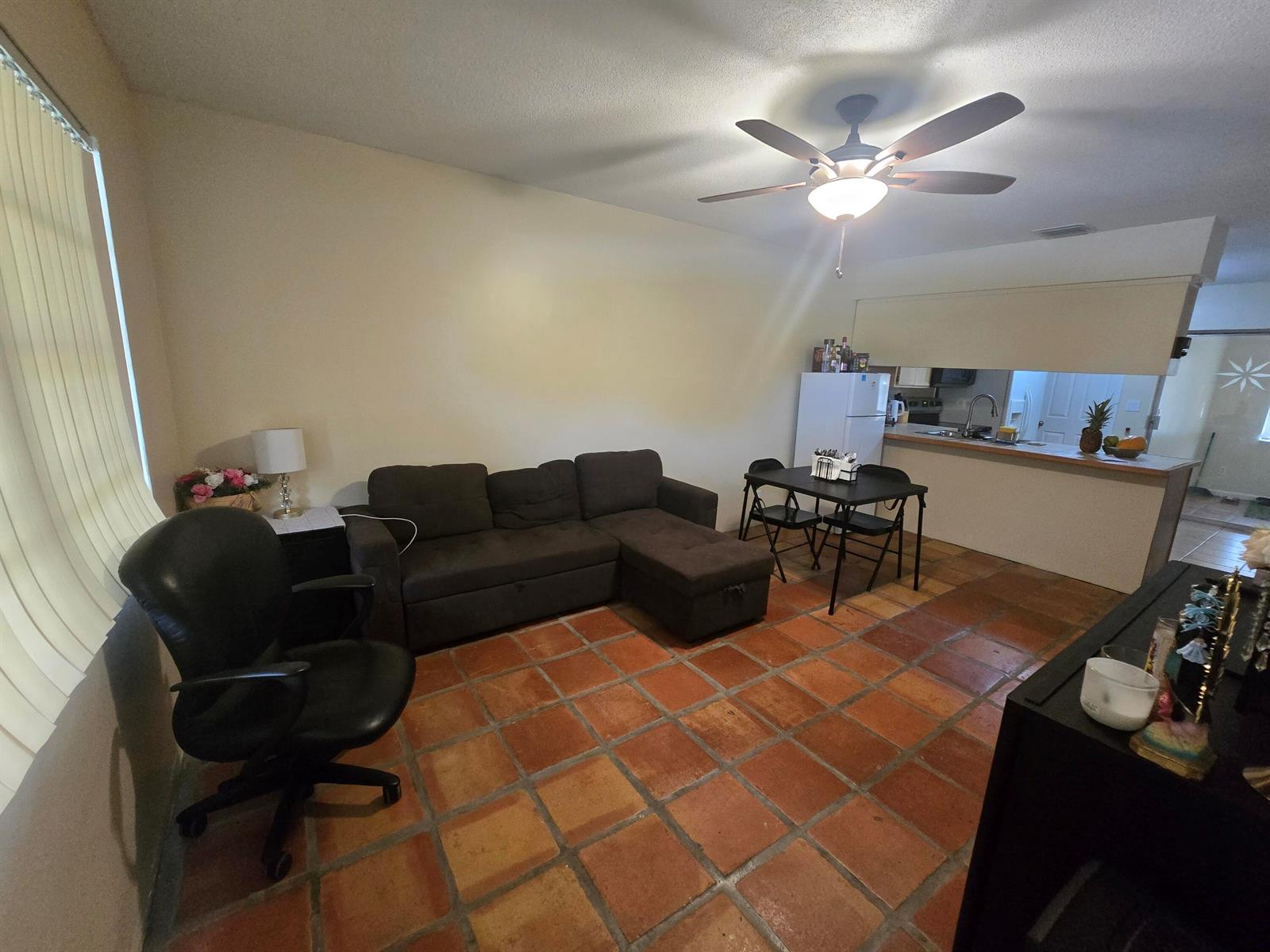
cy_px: 476
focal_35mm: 13
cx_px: 635
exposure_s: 1/60
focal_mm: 2.2
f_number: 2.2
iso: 800
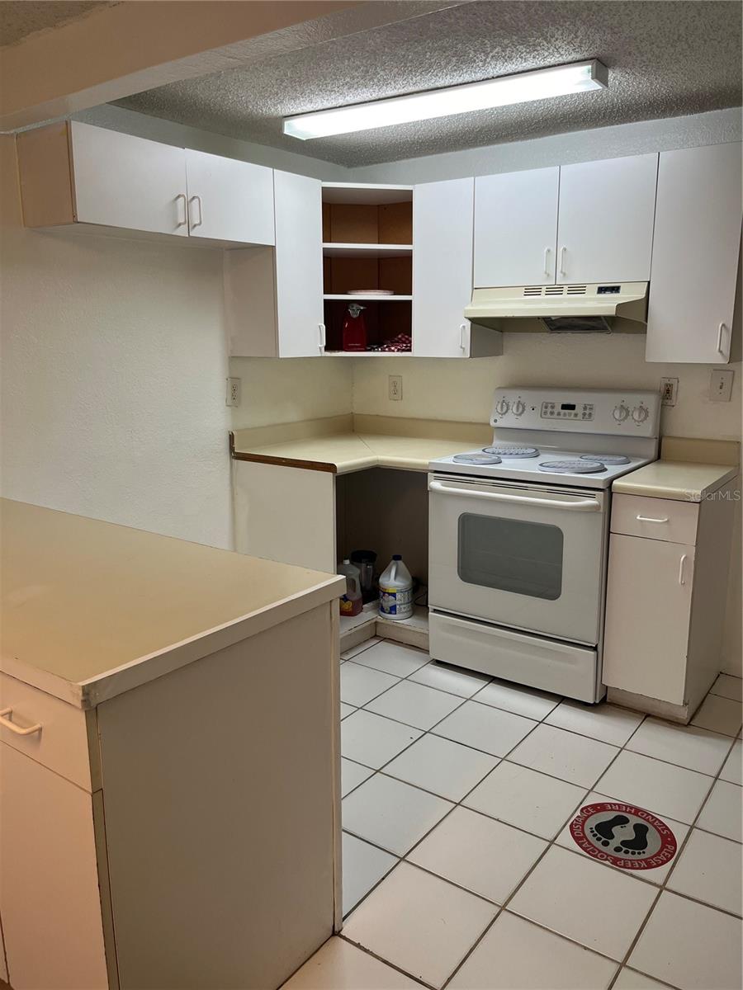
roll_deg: +0.9
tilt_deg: -12.3
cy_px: 495
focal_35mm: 26
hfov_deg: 53.1
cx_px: 372
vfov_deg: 67.3
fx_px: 744
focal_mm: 5.1
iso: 80
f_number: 1.6
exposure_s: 1/120
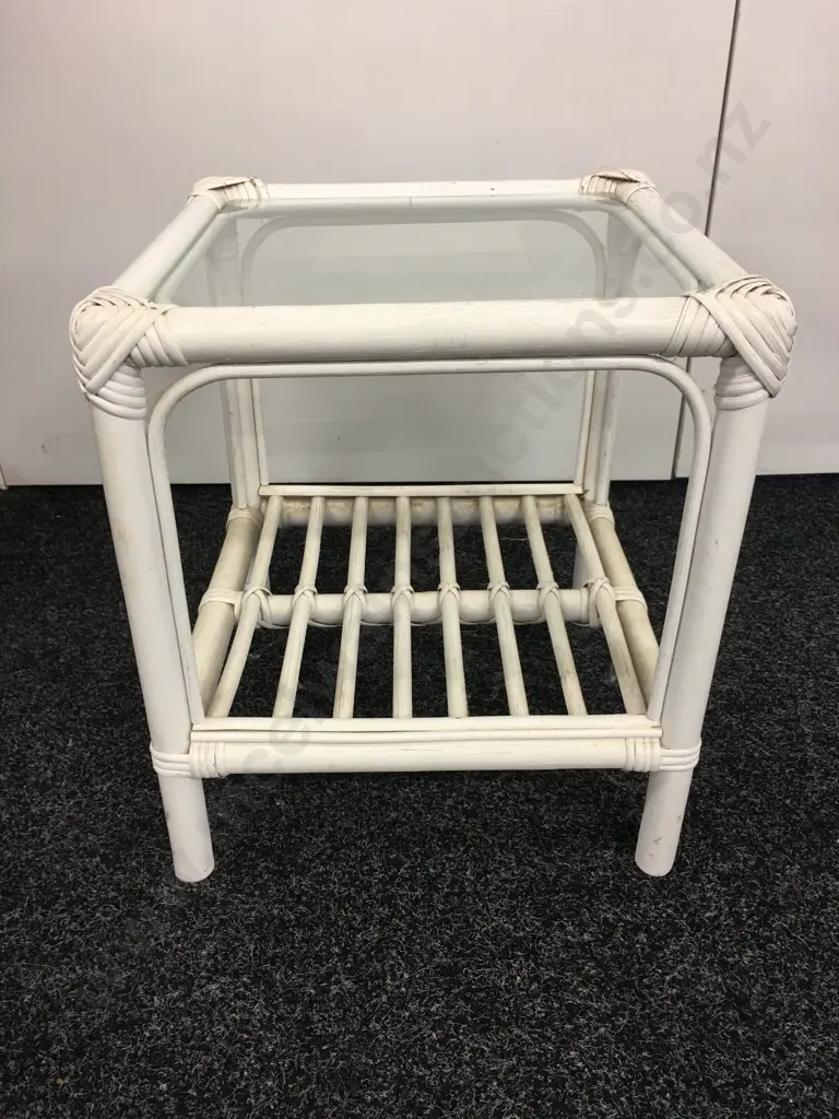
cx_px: 420
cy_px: 560
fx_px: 937
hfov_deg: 48.2
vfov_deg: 61.7
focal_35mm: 29
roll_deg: +0.0
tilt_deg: -31.2
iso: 40
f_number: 2.2
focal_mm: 4.15
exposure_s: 1/17
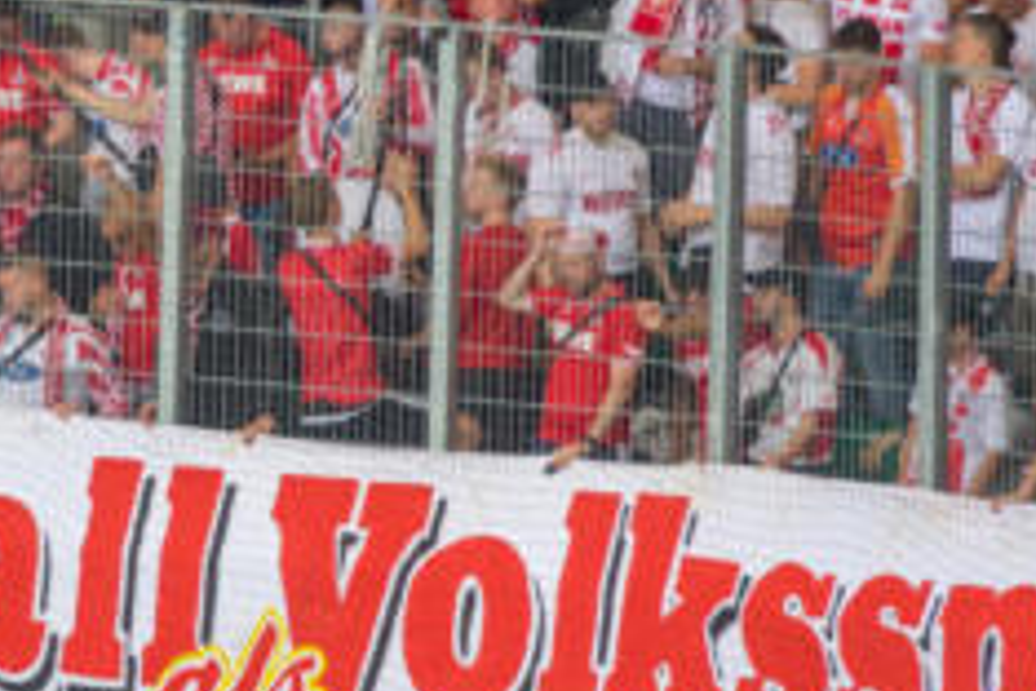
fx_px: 33667
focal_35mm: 1170
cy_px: 609
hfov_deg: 1.8
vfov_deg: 1.2
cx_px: 314
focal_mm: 200.72
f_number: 4
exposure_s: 1/800
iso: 800
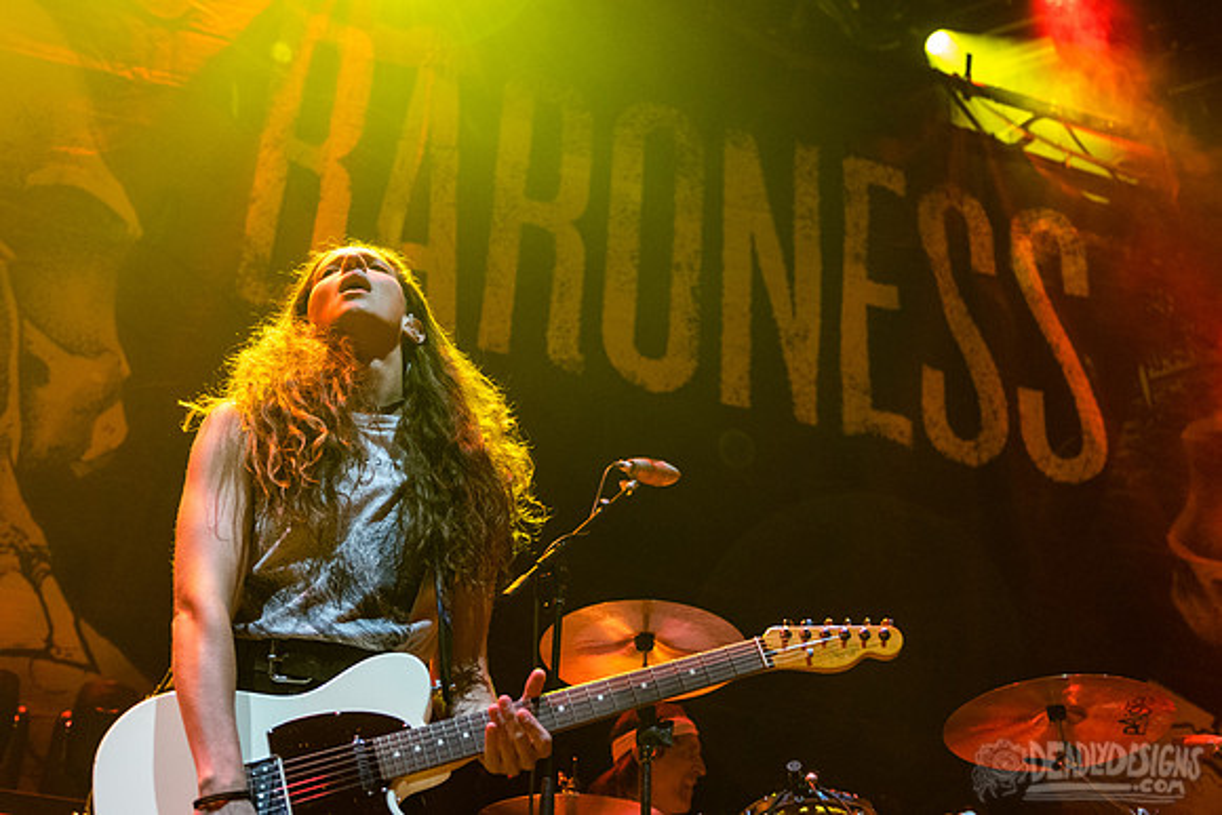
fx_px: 1729
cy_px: 296
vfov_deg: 26.4
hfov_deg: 38.9
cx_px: 634
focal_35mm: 51
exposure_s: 1/400
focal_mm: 40
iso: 3200
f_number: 3.2
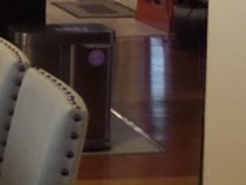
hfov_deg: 13.6
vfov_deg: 10.5
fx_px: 988
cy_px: -25
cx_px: -90
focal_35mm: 139
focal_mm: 4
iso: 400
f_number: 3.2
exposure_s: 1/20
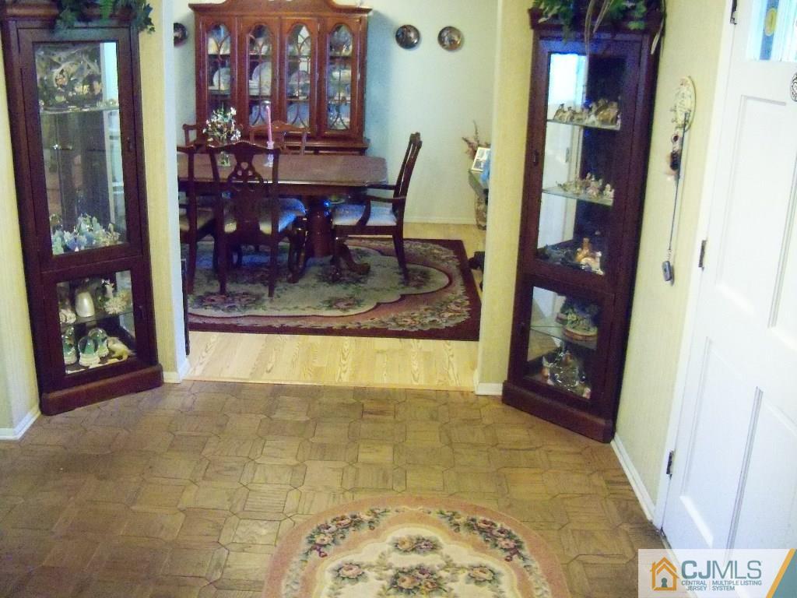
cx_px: 398
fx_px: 806
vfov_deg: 40.7
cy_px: 299
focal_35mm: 35
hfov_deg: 52.6
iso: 1600
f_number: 3.5
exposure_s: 1/15
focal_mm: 6.2
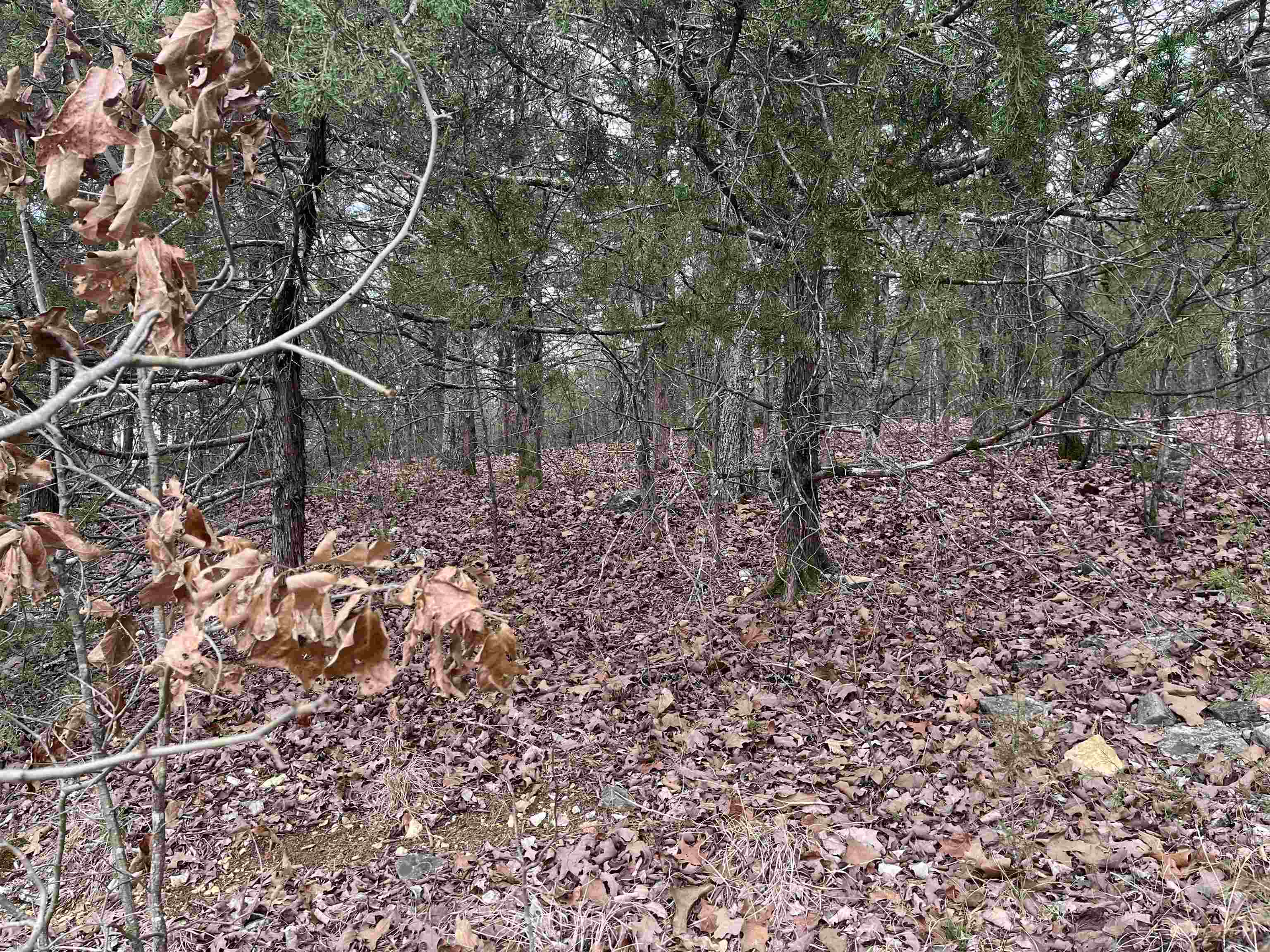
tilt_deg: +3.8
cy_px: 476
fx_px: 954
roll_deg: -0.6
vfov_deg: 53.1
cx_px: 635
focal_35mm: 26
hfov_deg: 67.3
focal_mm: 5.1
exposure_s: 1/122
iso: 40
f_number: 1.6
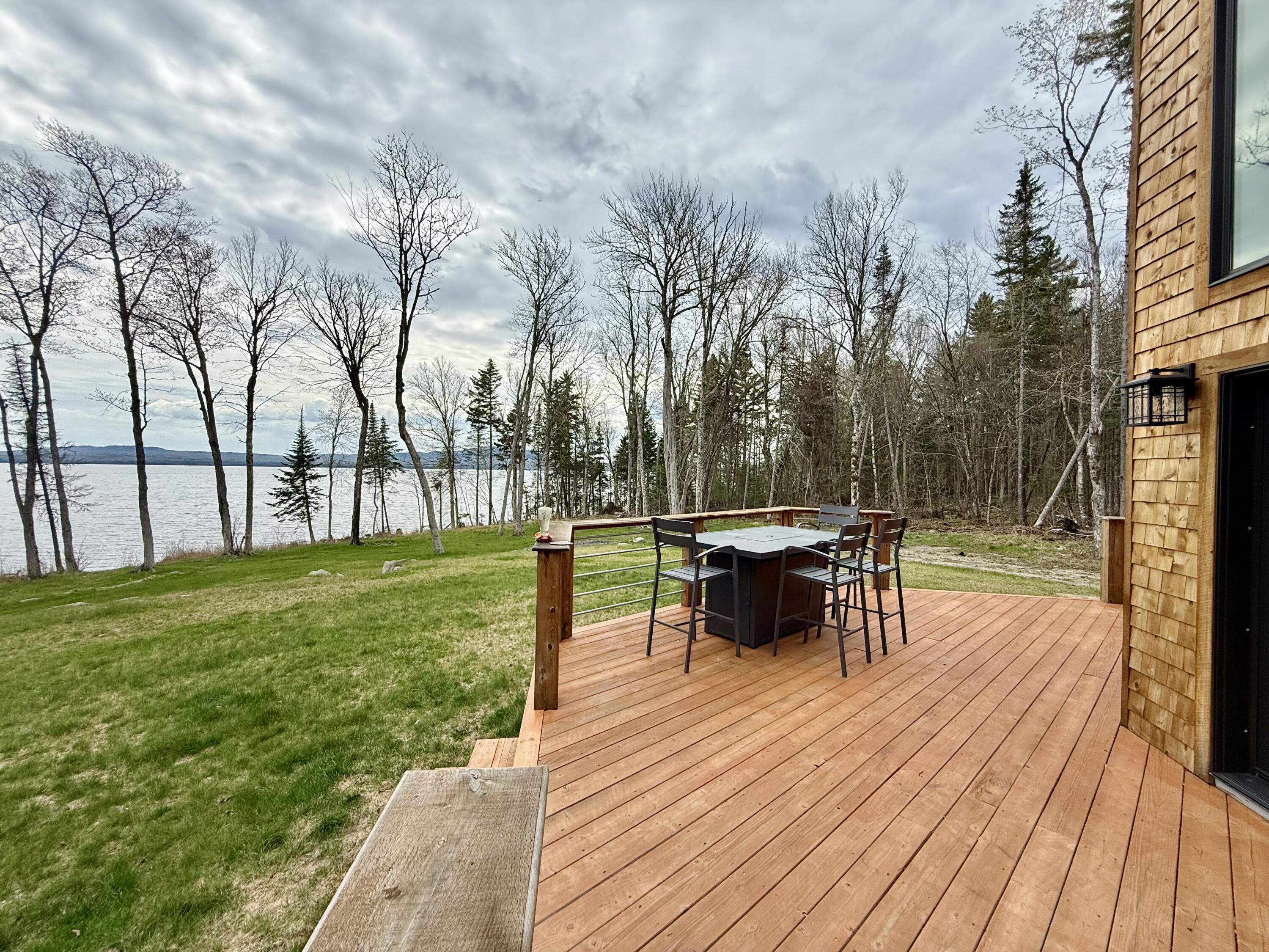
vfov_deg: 85.7
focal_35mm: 14
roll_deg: -1.2
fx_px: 513
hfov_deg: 102.1
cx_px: 634
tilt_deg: -0.5
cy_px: 476
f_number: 2.2
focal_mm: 2.22
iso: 64
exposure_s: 1/1745
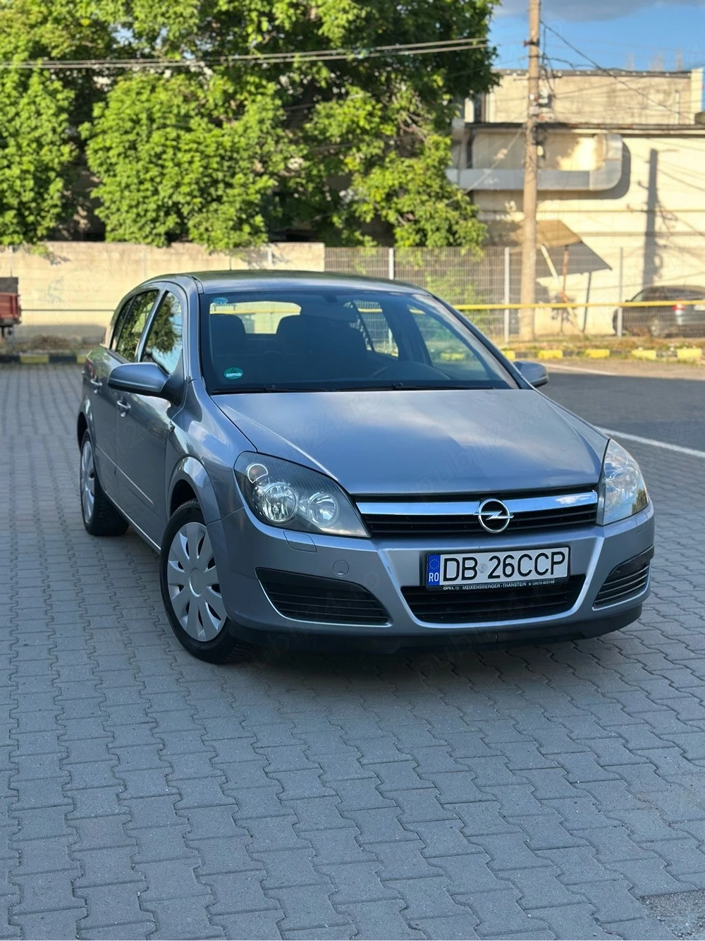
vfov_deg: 39.7
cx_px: 352
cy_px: 470
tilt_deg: -7.9
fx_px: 1304
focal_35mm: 48
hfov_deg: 30.3
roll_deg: +0.0
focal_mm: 6.86
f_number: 1.78
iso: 80
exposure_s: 1/1120
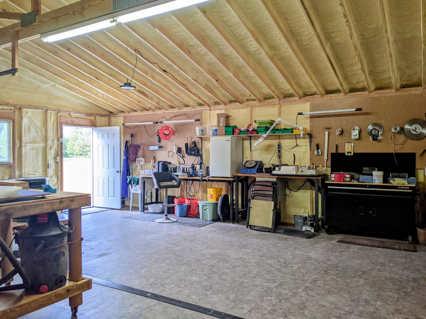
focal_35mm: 28
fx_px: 345
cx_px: 207
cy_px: 156
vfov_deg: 49.7
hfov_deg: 63.4
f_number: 1.8
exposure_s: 1/120
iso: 44
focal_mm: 4.44
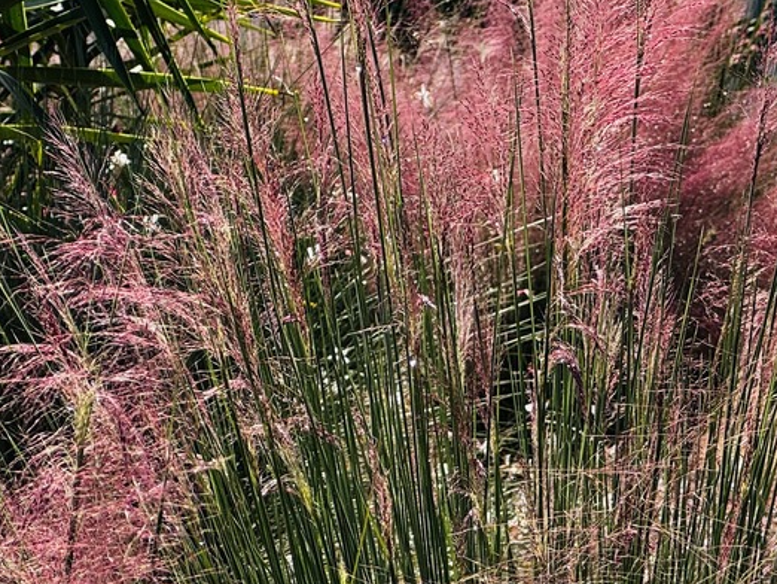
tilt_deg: -4.0
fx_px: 3975
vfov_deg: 8.4
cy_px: 353
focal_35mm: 177
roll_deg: +0.3
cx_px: 810
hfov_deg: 11.0
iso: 25
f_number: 2.8
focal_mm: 9
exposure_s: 1/630
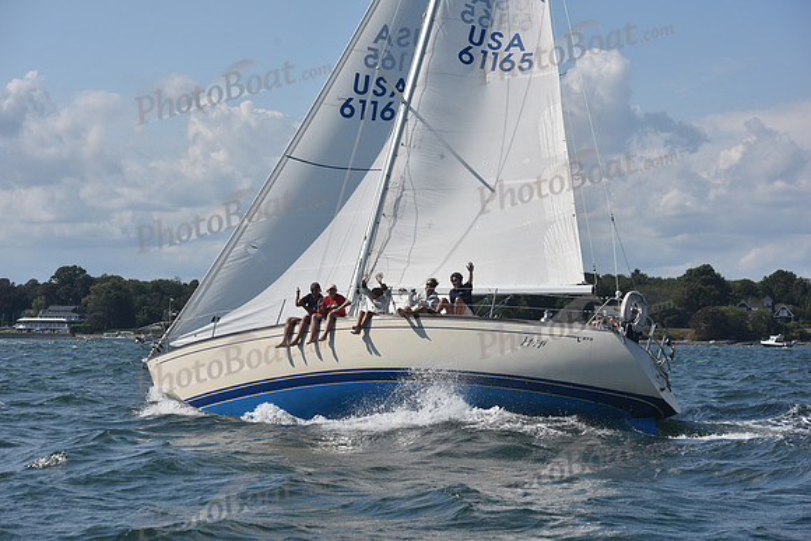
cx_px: 406
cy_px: 270
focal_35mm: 75
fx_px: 1690
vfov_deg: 18.2
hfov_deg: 27.0
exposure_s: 1/1000
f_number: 7.1
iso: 250
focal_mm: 75
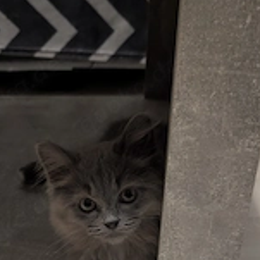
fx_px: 476
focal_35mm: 56
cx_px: 72
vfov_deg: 28.9
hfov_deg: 30.2
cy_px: 251
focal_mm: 6.9
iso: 1691
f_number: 1.68
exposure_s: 1/55.2
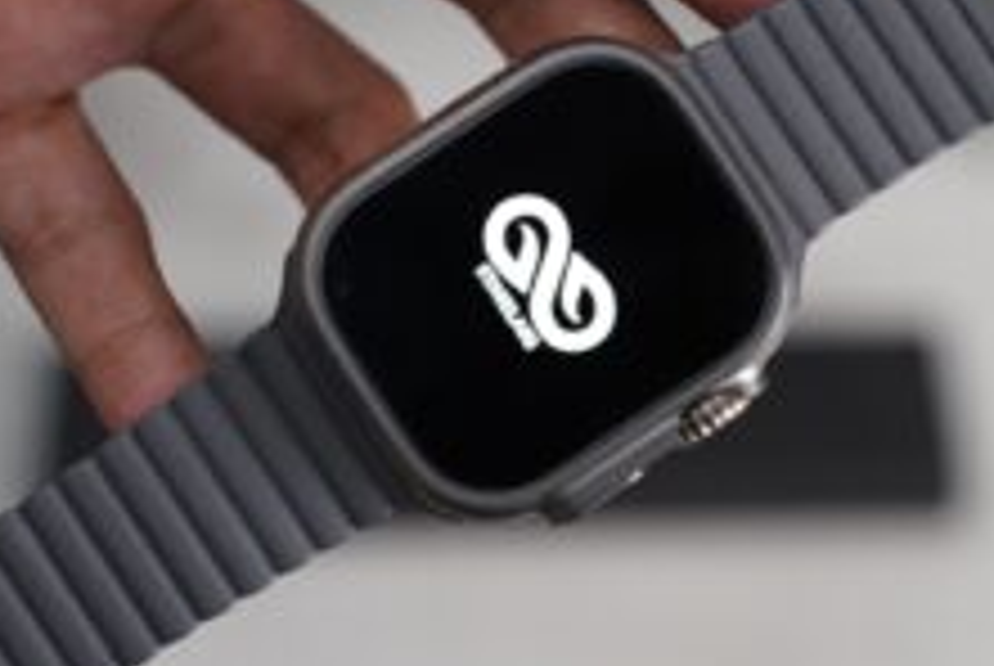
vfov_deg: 14.6
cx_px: 499
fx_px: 2599
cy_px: 322
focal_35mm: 94
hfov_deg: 21.7
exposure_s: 1/90
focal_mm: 52
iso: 1250
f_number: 3.5
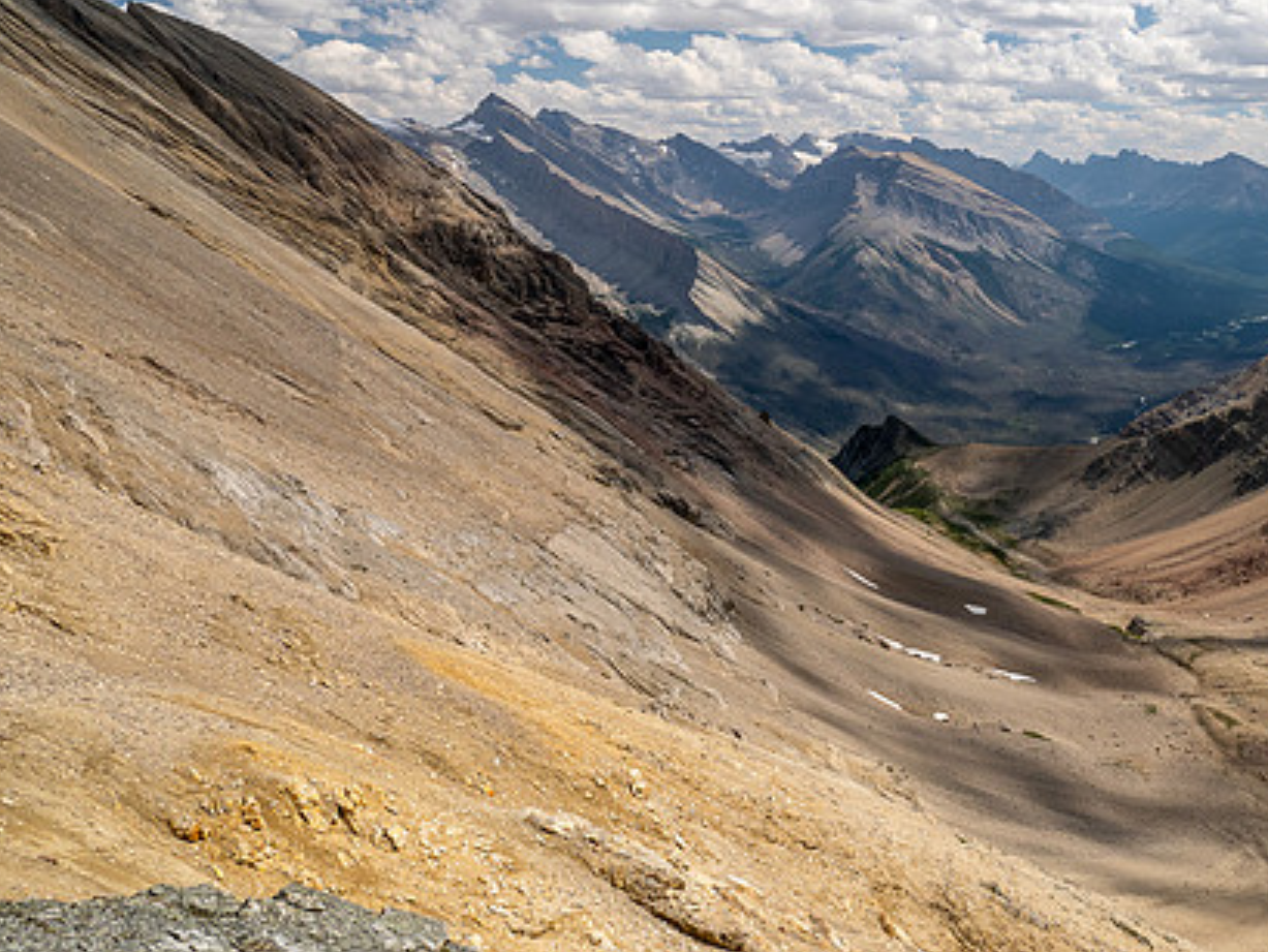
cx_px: 874
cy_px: 470
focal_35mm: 34
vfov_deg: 41.8
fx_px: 1246
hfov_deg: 52.6
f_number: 8
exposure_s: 1/250
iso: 200
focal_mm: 12
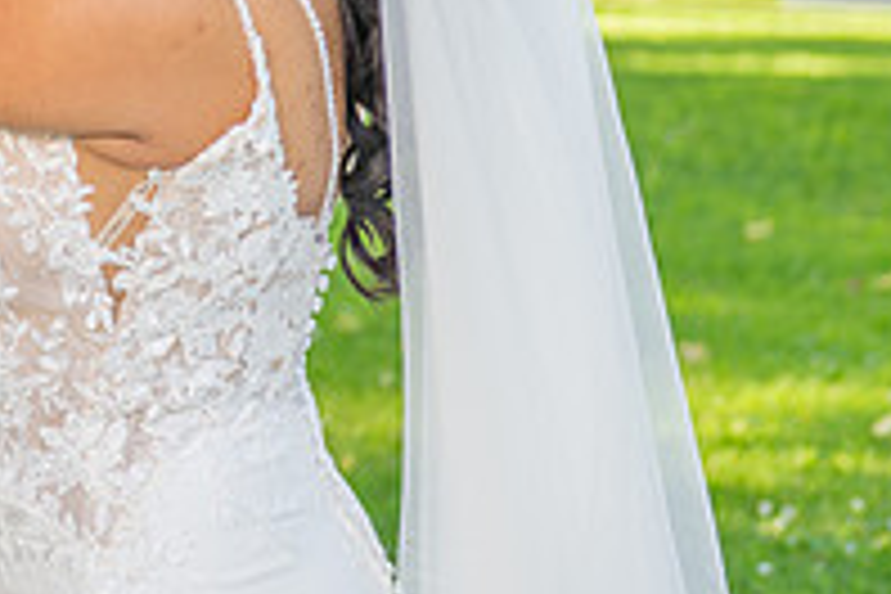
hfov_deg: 13.1
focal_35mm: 152
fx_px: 3762
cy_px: -218
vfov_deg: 8.9
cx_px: -225
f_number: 3.5
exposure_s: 1/200
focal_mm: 52
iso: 200
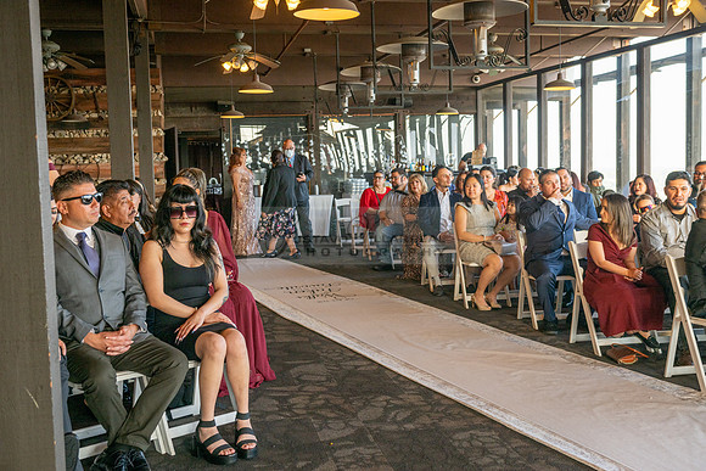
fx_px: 785
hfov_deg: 48.4
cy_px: 236
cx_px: 353
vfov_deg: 33.4
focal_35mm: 40
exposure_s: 1/200
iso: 400
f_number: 5
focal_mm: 40
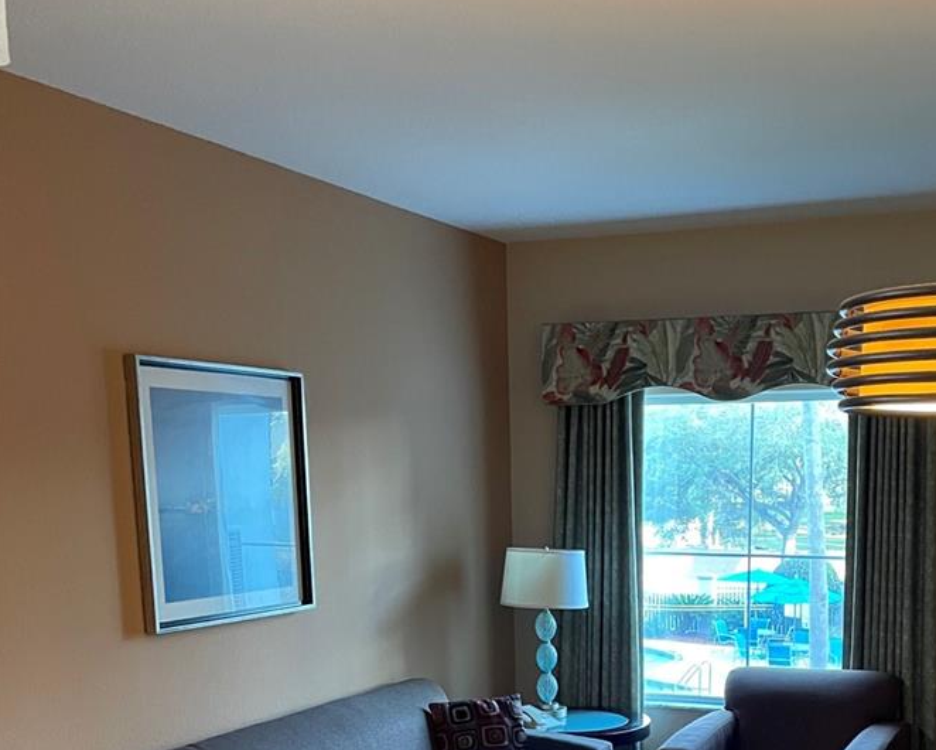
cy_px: 729
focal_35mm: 46
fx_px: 1275
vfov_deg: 30.7
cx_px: 629
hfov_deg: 39.8
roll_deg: +0.2
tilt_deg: -10.7
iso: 500
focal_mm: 4.2
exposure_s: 1/60
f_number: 1.6
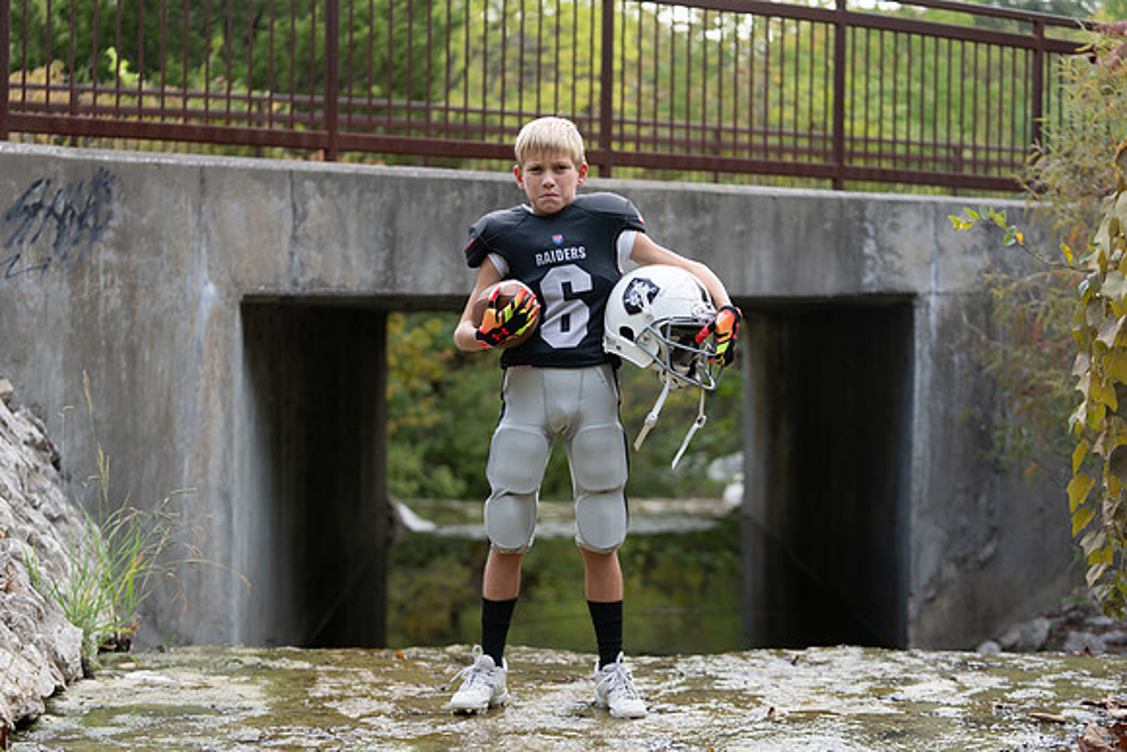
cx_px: 564
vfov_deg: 19.5
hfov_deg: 28.8
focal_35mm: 70
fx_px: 2192
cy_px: 376
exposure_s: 1/320
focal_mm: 70
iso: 200
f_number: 2.8
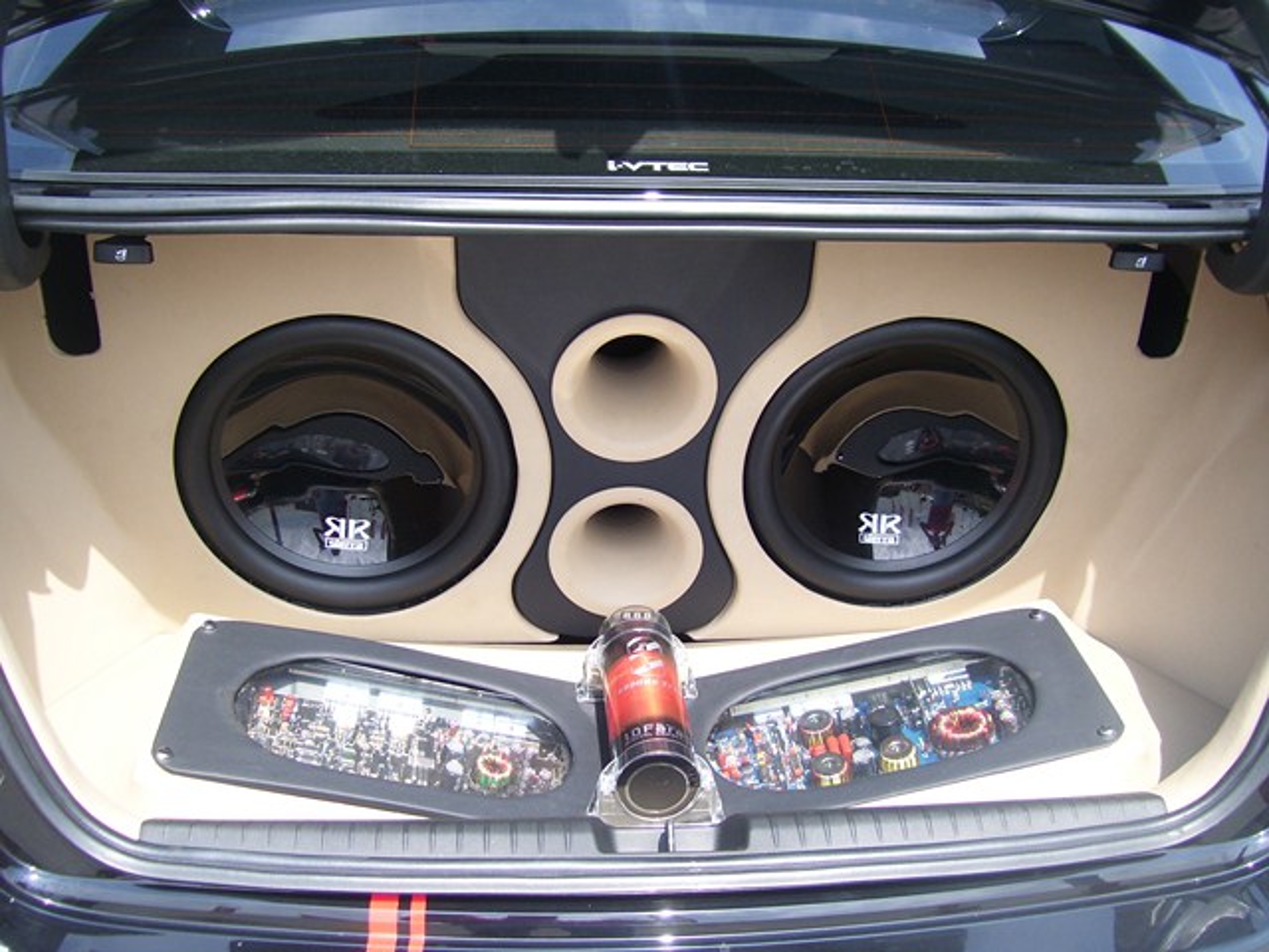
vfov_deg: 38.7
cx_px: 634
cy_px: 476
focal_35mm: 37
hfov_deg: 50.1
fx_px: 1356
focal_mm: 6
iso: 80
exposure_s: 1/500
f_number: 2.7
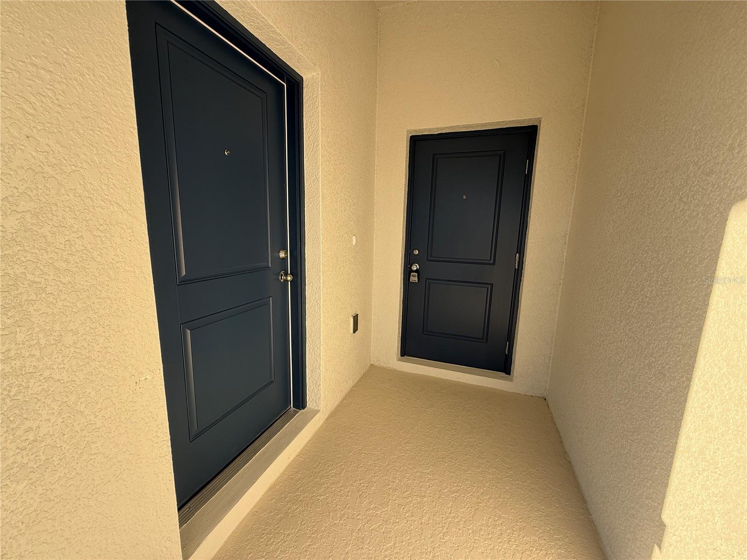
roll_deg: -1.9
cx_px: 374
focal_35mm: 14
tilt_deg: -8.3
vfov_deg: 85.7
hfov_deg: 102.1
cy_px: 280
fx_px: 302
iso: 50
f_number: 2.2
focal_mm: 2.22
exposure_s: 1/310
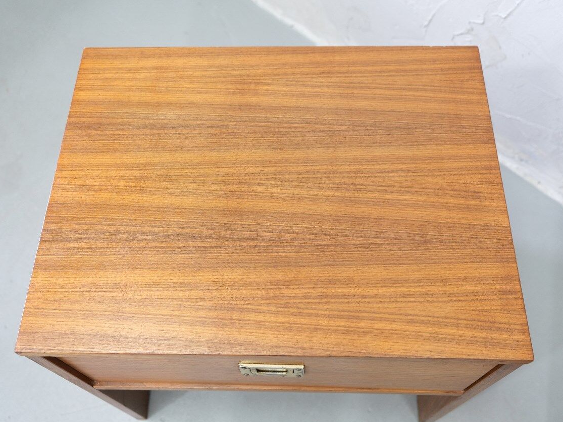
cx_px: 277
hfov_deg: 54.0
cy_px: 213
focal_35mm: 34
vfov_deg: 41.8
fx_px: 553
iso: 1000
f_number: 3.2
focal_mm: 20.5
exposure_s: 1/28
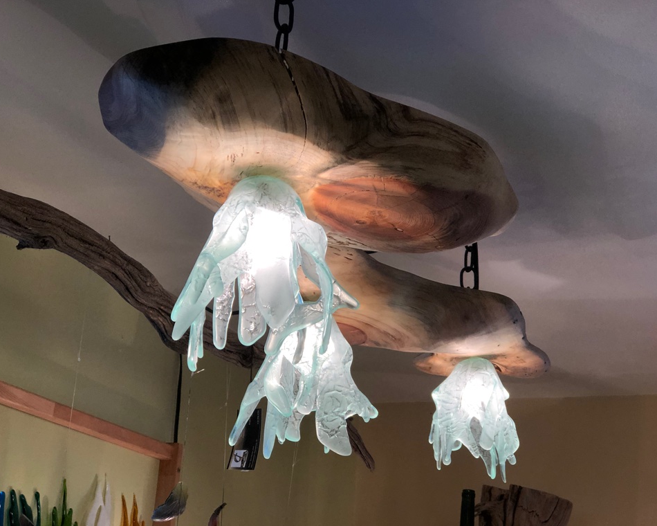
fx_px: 1167
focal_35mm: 60
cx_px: 333
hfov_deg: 31.5
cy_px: 262
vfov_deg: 25.4
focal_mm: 6.6
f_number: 2.8
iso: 20
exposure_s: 1/30
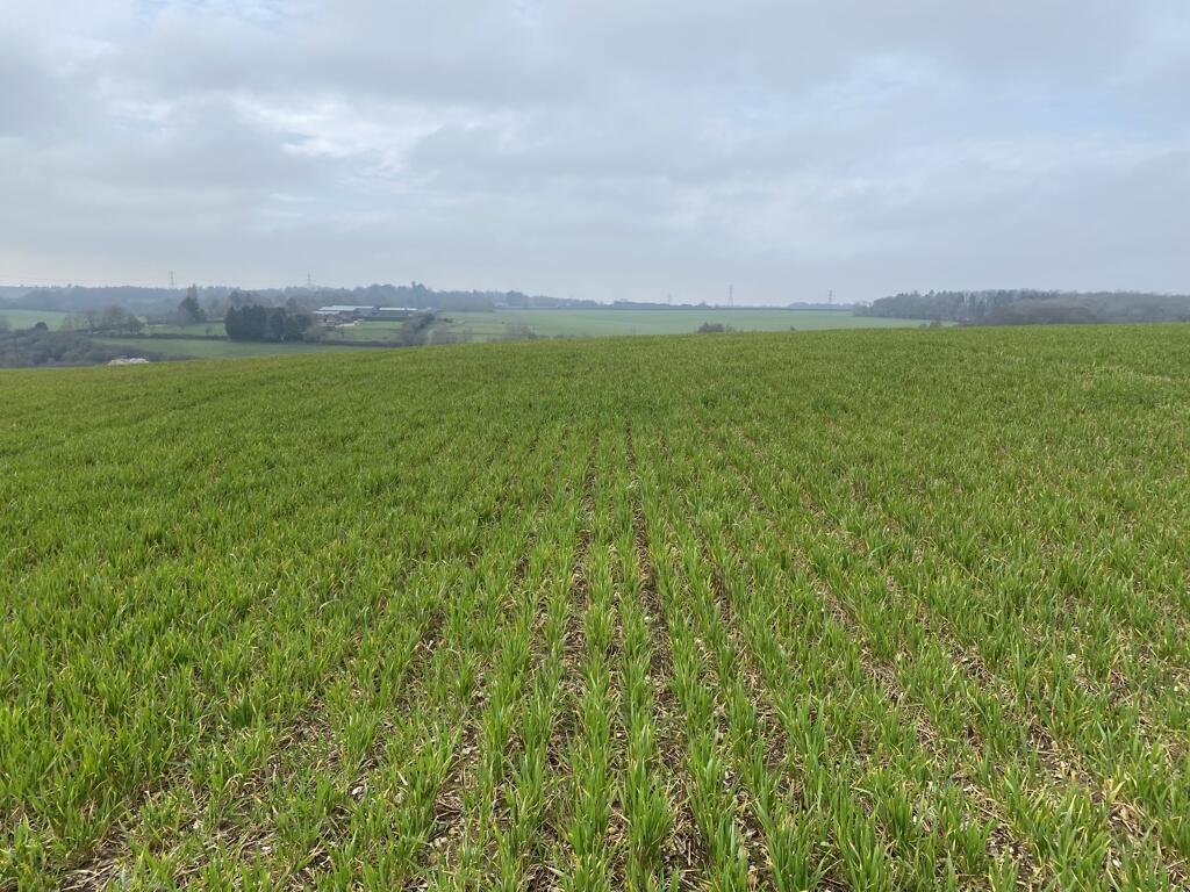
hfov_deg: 67.3
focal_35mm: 26
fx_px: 894
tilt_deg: -8.6
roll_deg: -0.3
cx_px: 595
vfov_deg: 53.1
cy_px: 446
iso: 32
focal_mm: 4.25
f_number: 1.8
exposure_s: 1/1678
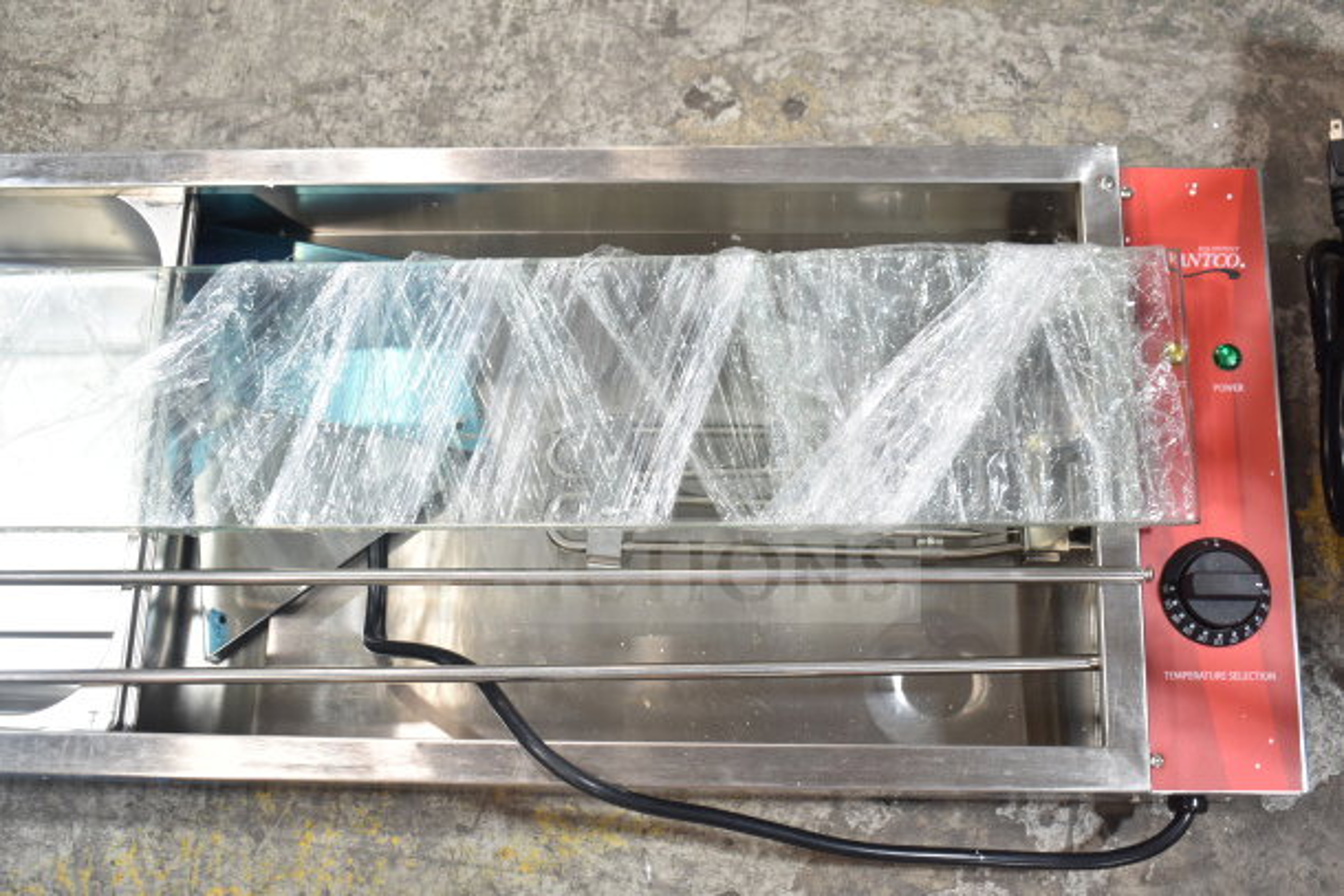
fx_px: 1568
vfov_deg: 31.9
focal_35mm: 42
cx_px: 672
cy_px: 448
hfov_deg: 46.4
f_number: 4.2
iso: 500
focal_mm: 28
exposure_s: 1/50
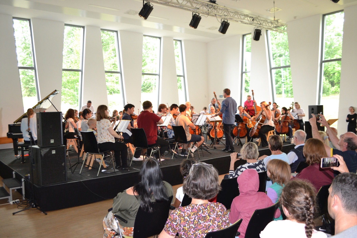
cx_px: 178
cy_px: 119
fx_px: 297
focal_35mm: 30
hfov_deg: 61.9
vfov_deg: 43.6
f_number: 3.8
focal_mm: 20
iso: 1000
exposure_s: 1/60
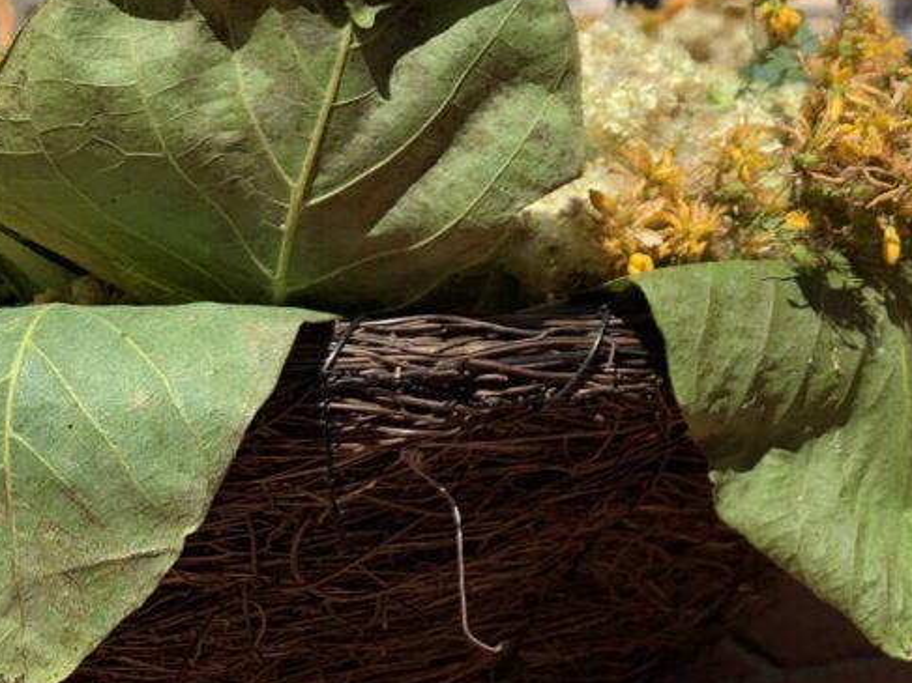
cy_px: -27
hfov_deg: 32.0
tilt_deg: +7.3
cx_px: 837
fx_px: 1501
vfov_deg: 24.3
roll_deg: -1.6
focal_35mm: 57
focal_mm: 4.25
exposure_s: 1/1610
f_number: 1.8
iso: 25
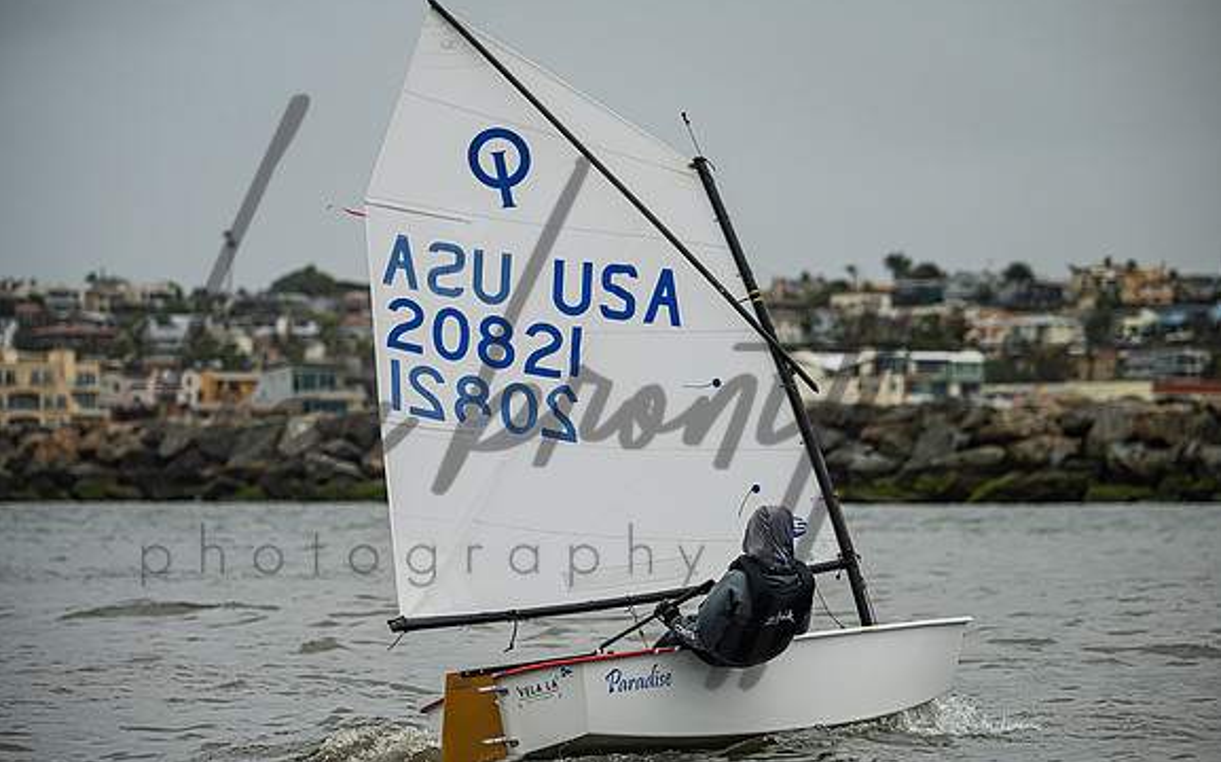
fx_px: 5987
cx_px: 612
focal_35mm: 180
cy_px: 397
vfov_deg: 7.3
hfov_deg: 11.6
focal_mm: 170
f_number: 4.8
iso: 320
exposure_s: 1/3200
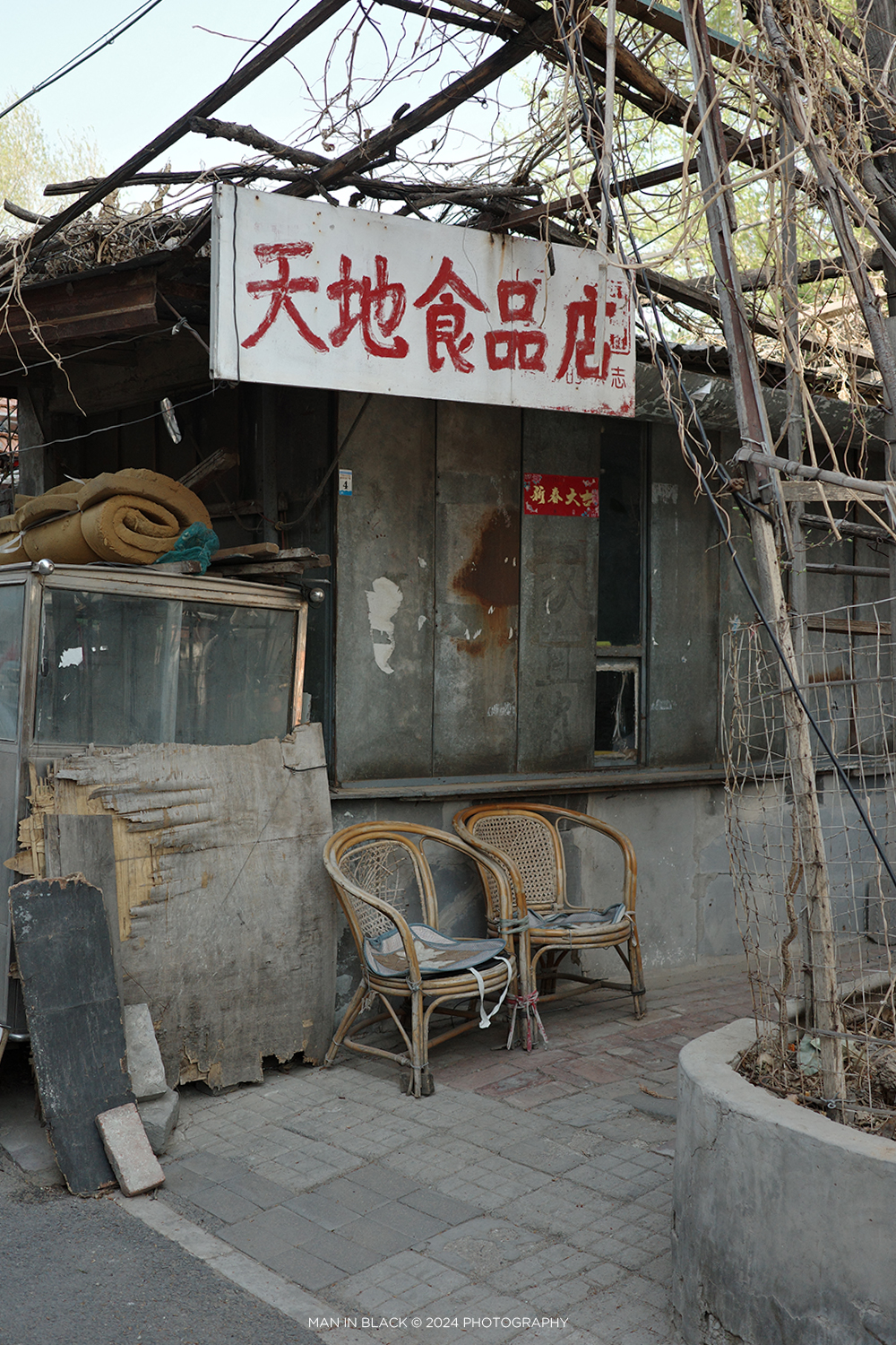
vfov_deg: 48.5
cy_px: 672
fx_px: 1493
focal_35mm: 40
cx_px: 448
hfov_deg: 33.4
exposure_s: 1/1250
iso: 500
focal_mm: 26
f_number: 2.8
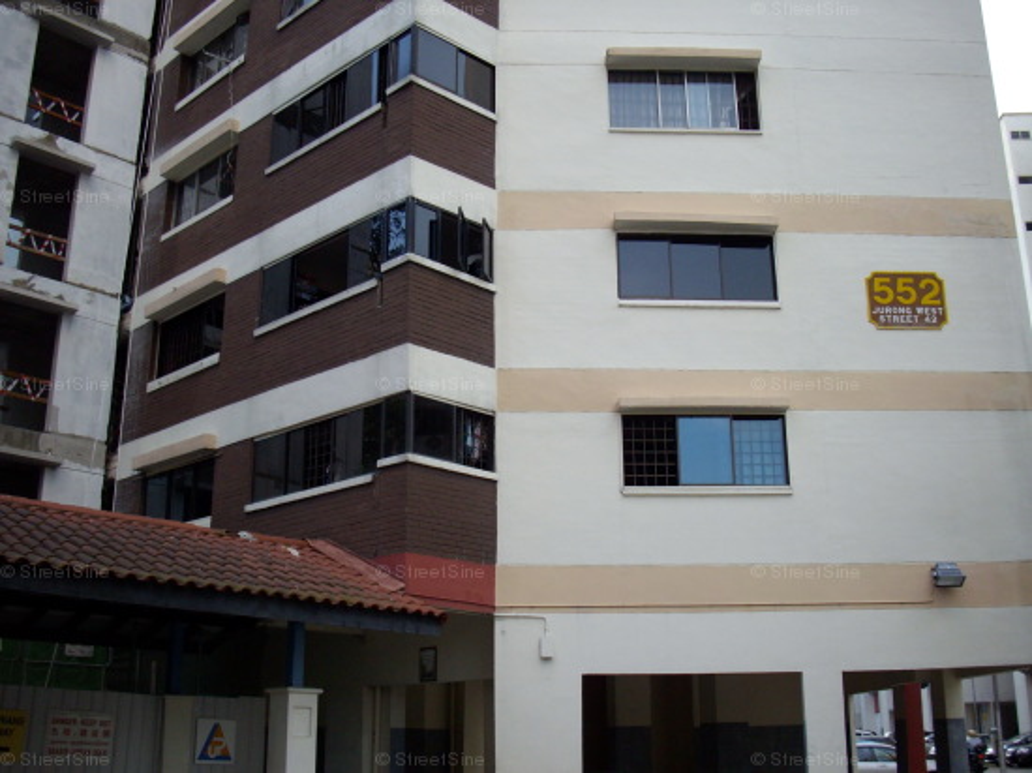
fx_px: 1103
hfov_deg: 50.2
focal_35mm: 37
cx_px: 516
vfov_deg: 38.6
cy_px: 386
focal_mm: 6.2
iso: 125
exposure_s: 1/125
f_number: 2.8
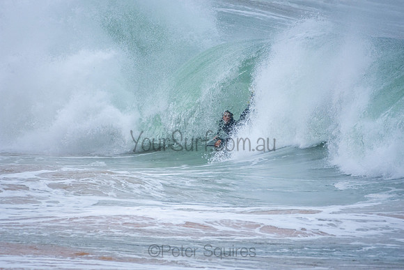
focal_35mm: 750
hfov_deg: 2.7
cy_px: 135
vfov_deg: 1.8
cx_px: 202
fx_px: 8418
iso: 560
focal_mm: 500
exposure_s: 1/1000
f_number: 5.6
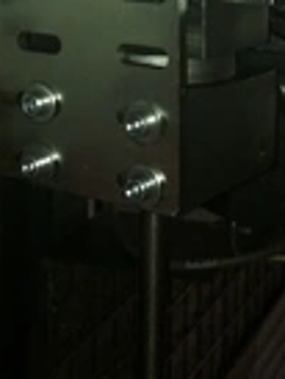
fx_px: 1118
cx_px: 29
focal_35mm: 102
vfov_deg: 17.8
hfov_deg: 14.4
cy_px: -141
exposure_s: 1/18
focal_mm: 3.85
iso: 80
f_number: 2.8
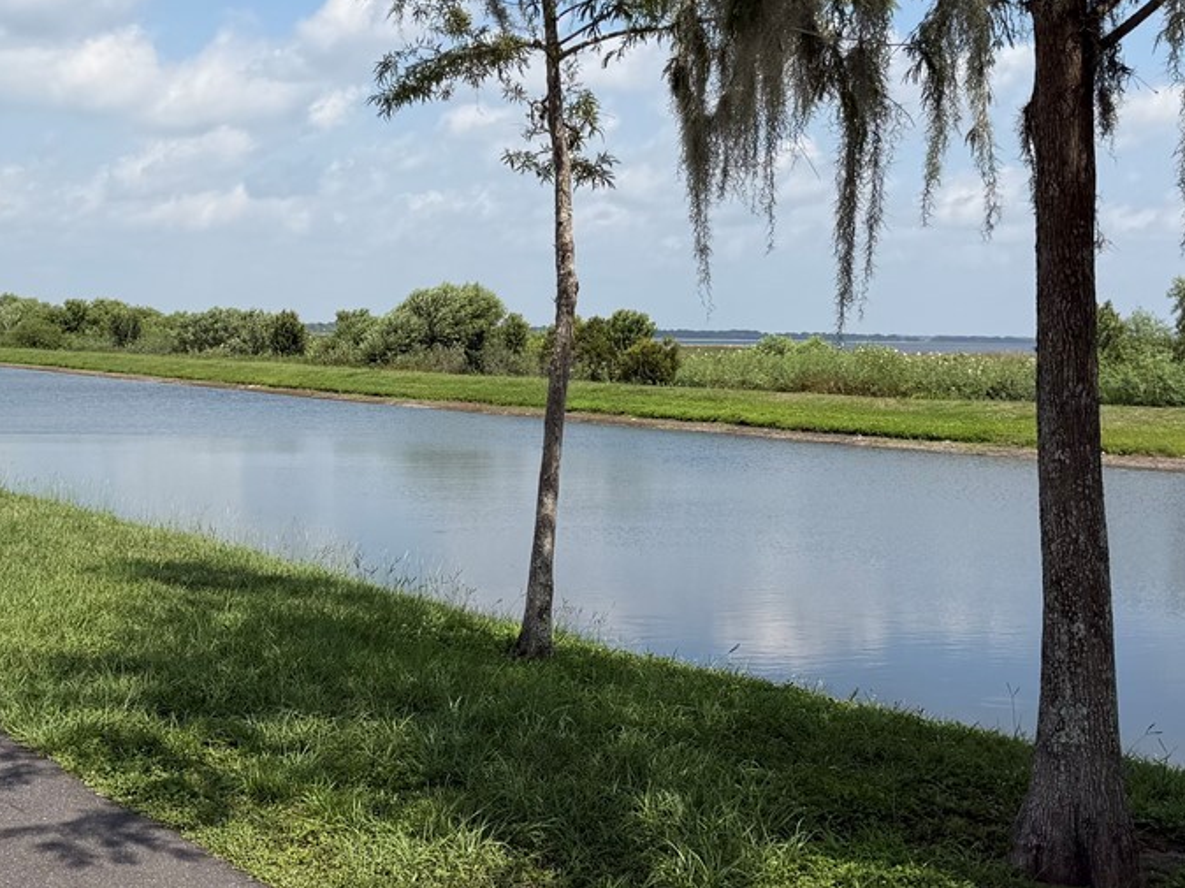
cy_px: 373
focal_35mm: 57
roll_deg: +0.3
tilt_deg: +0.8
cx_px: 433
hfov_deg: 33.6
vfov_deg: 25.6
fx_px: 1951
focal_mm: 6.76
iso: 80
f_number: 1.78
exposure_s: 1/6711
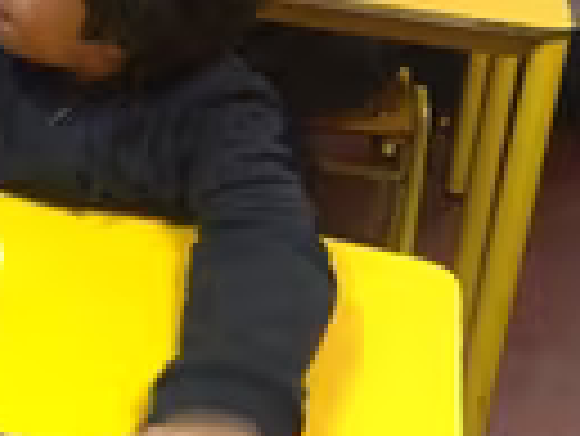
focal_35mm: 90
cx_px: -247
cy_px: -81
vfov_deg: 15.8
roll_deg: -2.4
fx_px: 1509
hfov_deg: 19.4
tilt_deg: -16.2
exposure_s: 1/17
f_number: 2.2
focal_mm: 4.15
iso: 50
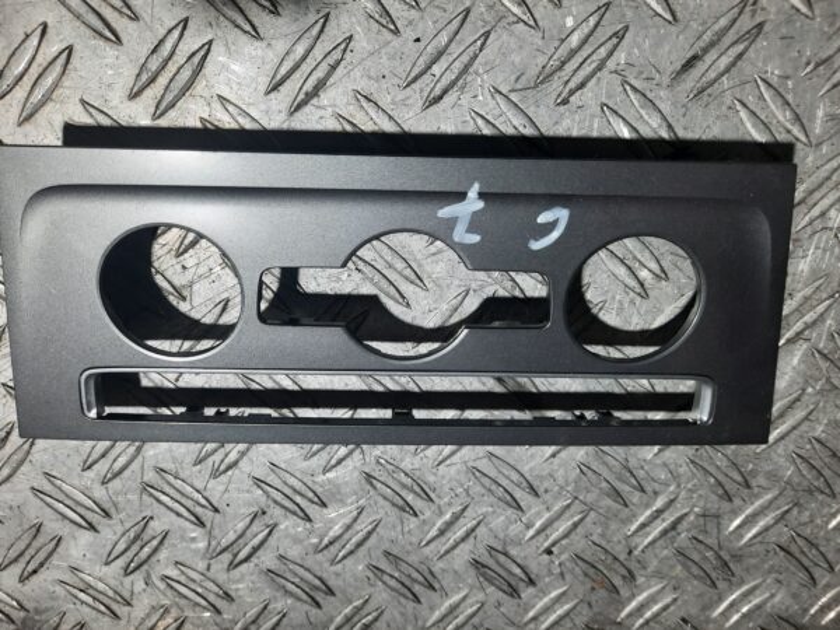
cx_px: 420
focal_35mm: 25
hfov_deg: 69.4
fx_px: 607
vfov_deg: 54.9
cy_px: 315
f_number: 2
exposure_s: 1/50
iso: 200
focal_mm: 4.6
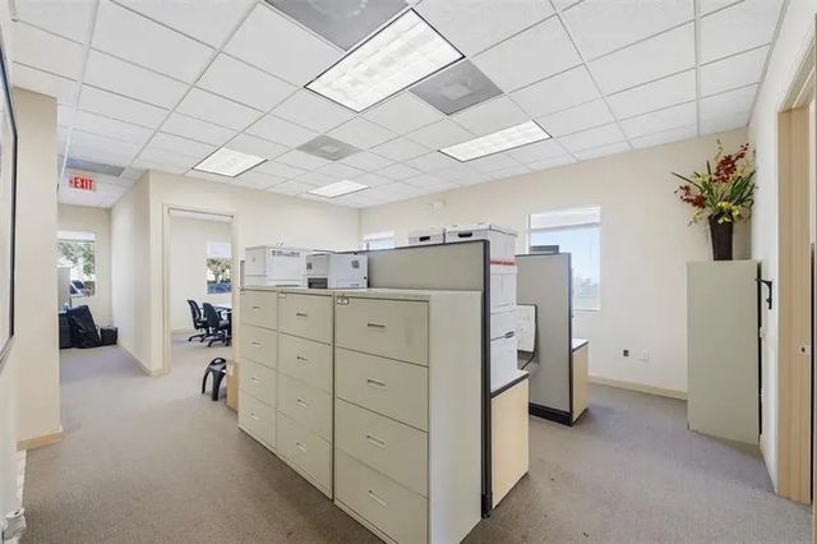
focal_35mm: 14
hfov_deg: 104.3
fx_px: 318
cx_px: 408
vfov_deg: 81.1
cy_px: 272
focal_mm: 14
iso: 400
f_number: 8
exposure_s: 1/400
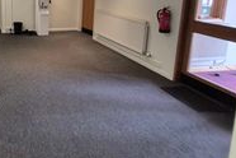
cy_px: 6
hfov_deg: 50.4
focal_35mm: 29
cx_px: -4
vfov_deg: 40.4
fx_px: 190
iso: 160
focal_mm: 1.74
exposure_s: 1/50
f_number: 2.2
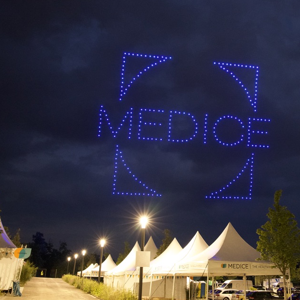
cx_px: 217
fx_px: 343
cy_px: 131
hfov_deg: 45.9
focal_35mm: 35
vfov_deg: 47.1
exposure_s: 1/3
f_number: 7.1
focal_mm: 24
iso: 6400
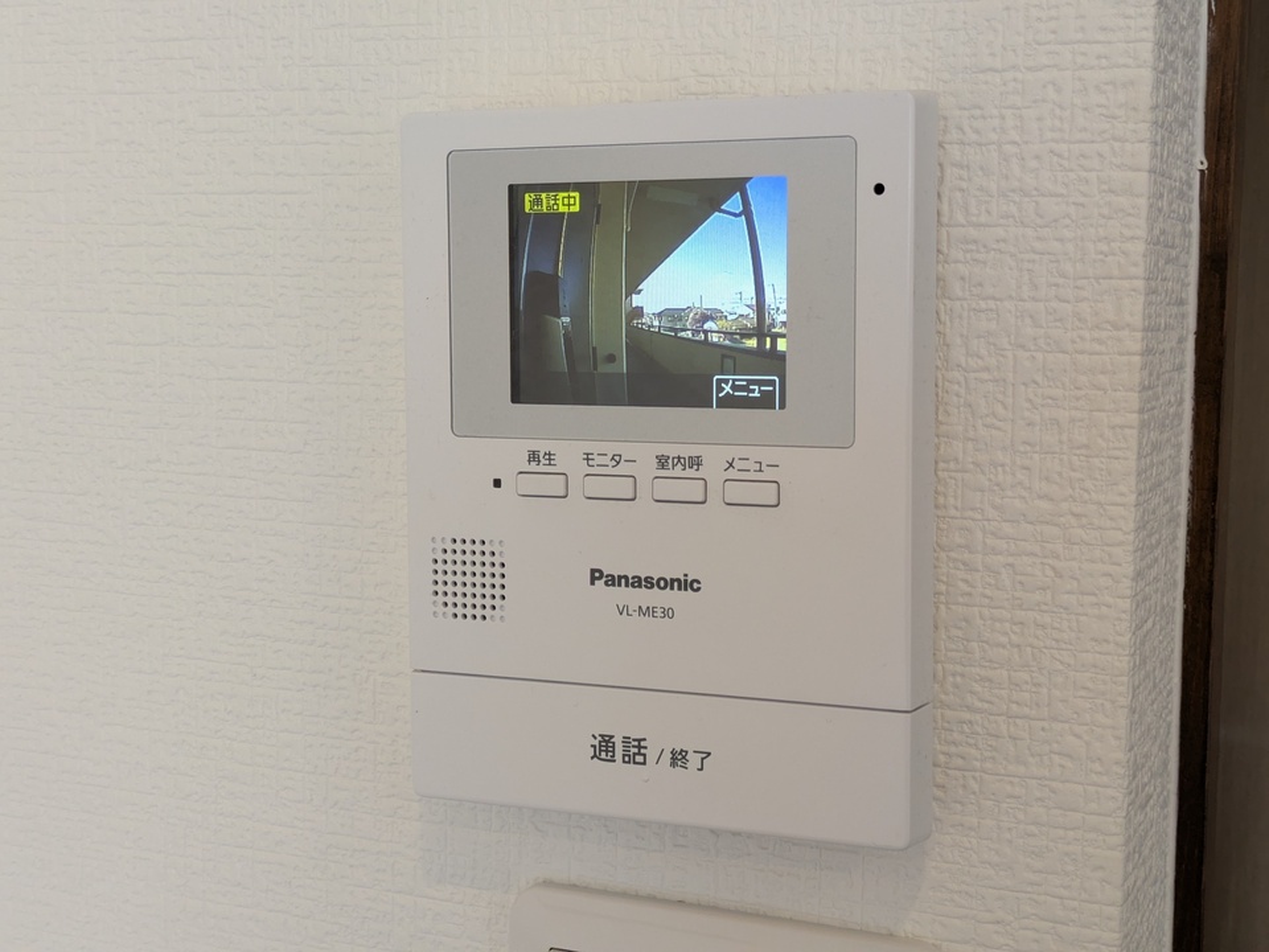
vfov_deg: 28.6
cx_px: 634
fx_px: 1870
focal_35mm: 51
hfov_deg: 37.5
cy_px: 476
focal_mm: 5.43
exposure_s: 1/120
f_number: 1.89
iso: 100
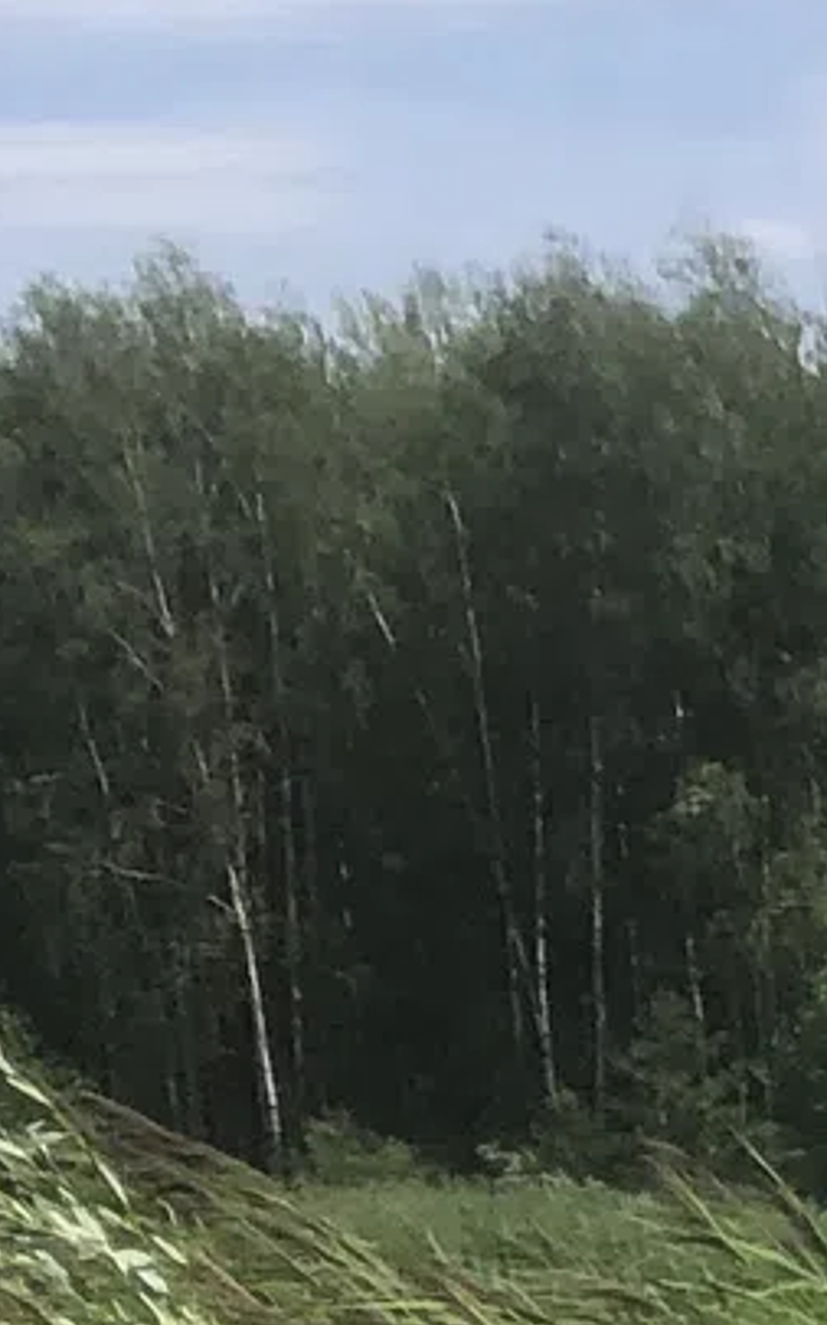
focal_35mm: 176
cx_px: 3599
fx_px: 6349
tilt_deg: -8.7
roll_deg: +0.2
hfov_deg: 6.0
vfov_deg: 11.3
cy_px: 2169
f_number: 1.8
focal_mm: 3.99
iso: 20
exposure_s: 1/1736
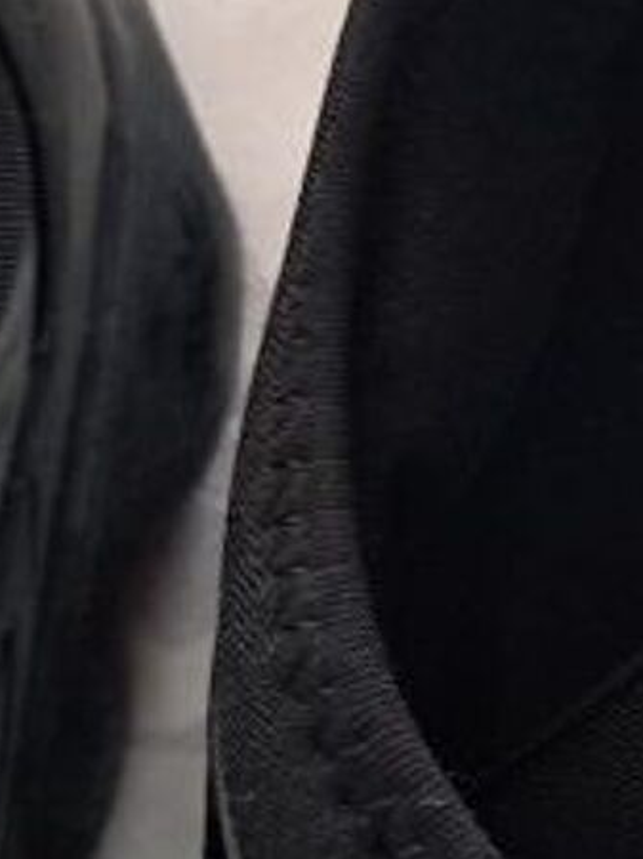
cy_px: 381
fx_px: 1983
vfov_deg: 24.4
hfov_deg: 17.4
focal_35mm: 80
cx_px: 803
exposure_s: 1/50
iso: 640
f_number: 1.8
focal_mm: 4
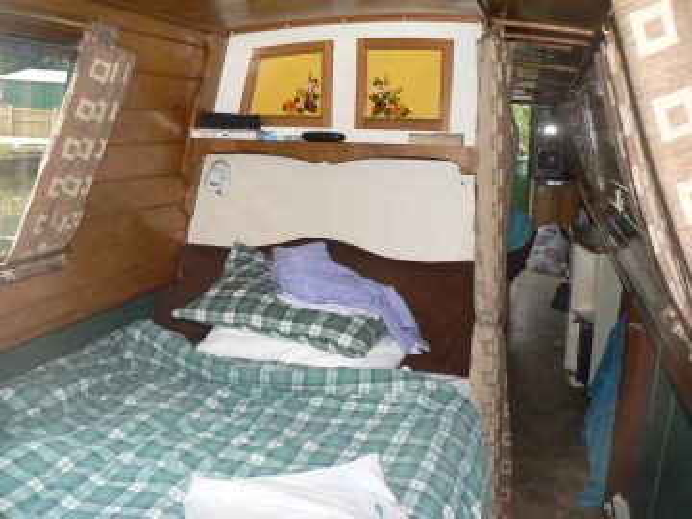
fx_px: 720
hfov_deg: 51.4
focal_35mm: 36
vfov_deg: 39.7
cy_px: 260
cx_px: 346
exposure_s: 1/30
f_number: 2.8
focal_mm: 6
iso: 100
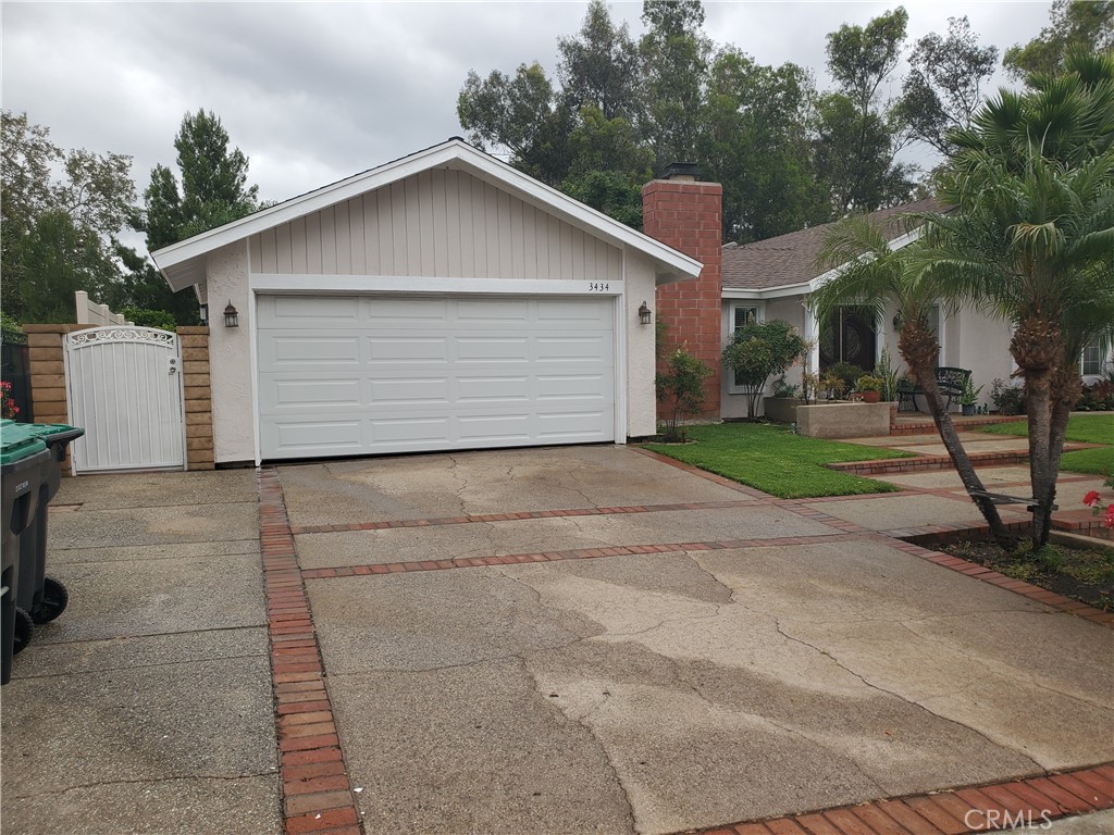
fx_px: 837
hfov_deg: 67.3
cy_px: 418
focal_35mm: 26
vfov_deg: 53.1
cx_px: 557
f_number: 2.4
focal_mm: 4.3
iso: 50
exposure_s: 1/1053
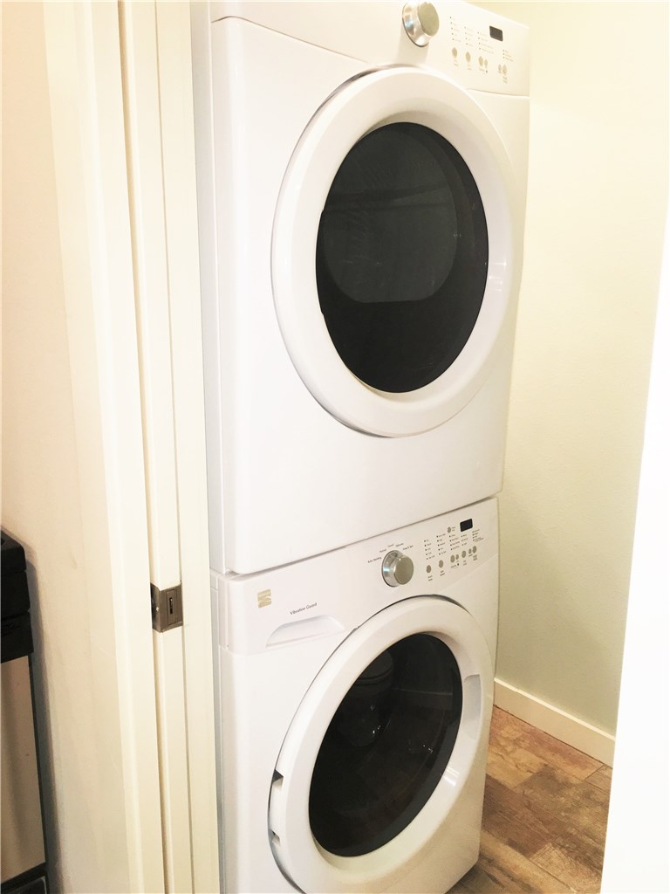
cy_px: 447
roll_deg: -0.6
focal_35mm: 29
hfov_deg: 48.2
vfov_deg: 61.7
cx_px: 335
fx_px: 748
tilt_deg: -13.6
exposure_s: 1/30
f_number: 2.2
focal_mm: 4.15
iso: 50
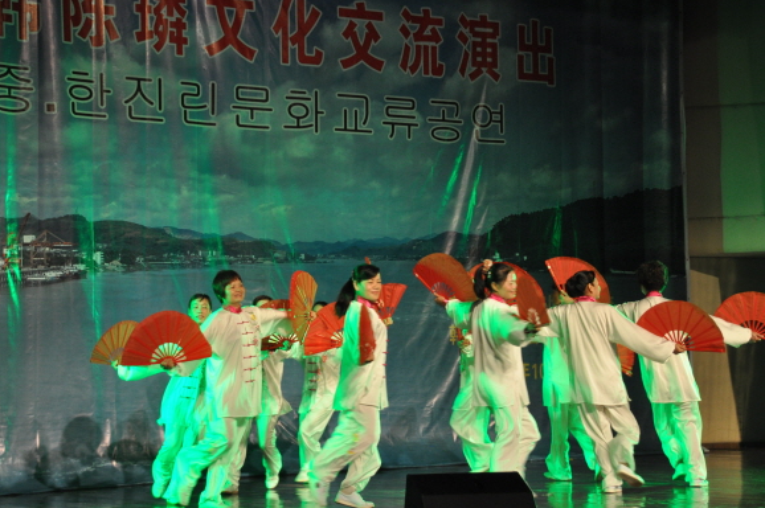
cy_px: 244
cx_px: 400
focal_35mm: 83
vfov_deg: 16.4
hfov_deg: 24.5
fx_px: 1762
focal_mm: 50
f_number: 5.6
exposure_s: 1/125
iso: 800
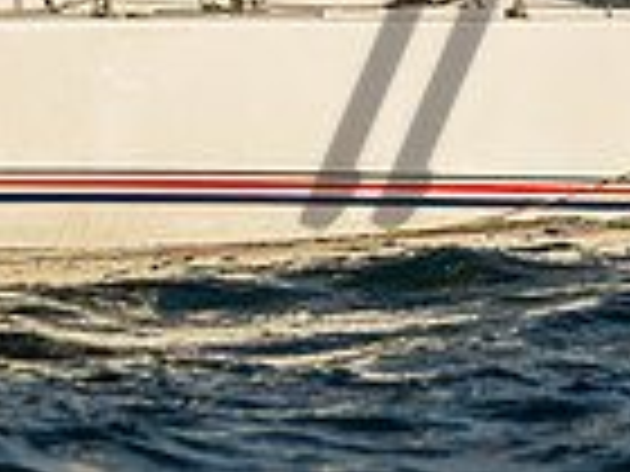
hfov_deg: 2.1
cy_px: -294
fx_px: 17071
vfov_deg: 1.6
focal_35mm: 938
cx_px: -51
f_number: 5
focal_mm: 200
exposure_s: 1/3200
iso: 450
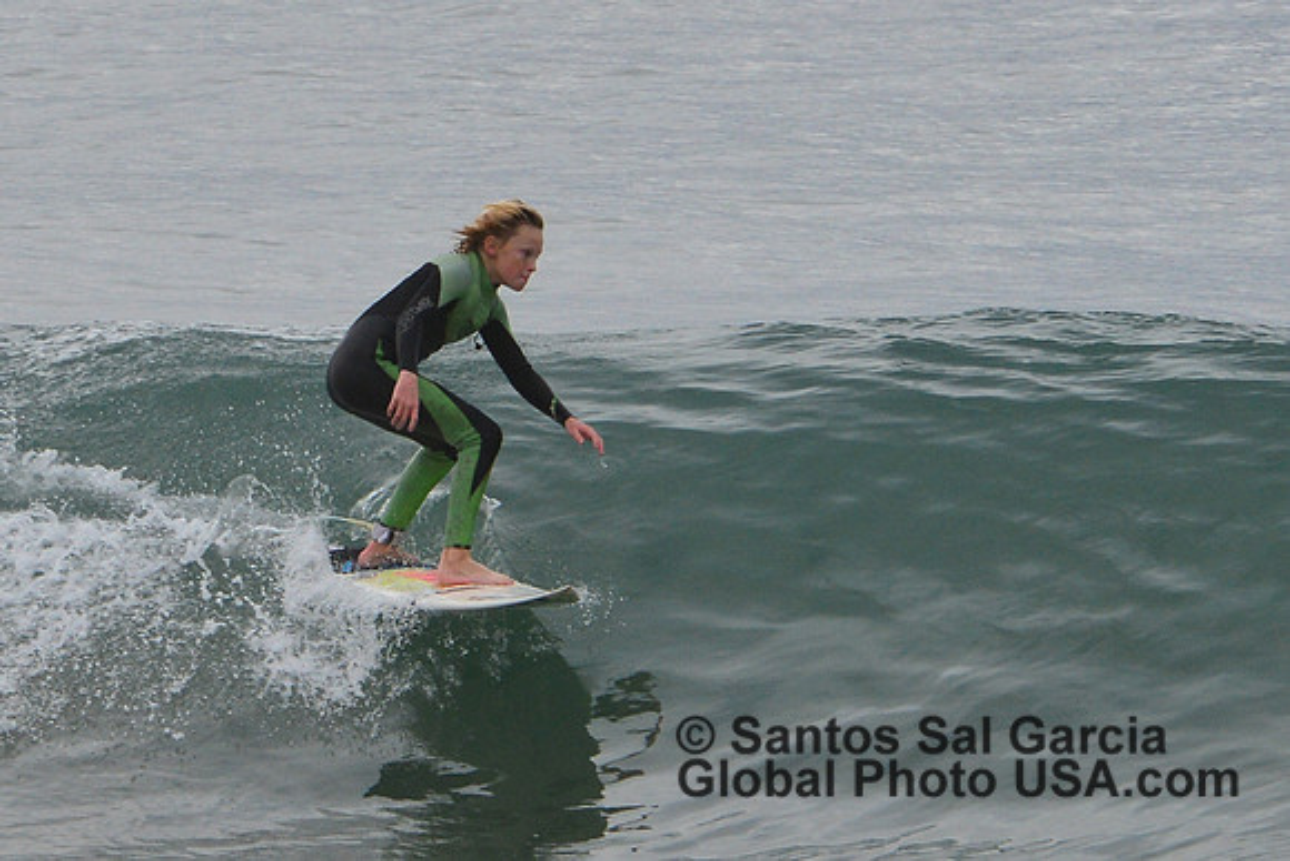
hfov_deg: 3.7
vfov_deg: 2.5
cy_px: 430
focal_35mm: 550
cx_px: 645
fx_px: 19712
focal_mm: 550
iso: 1000
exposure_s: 1/500
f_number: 13
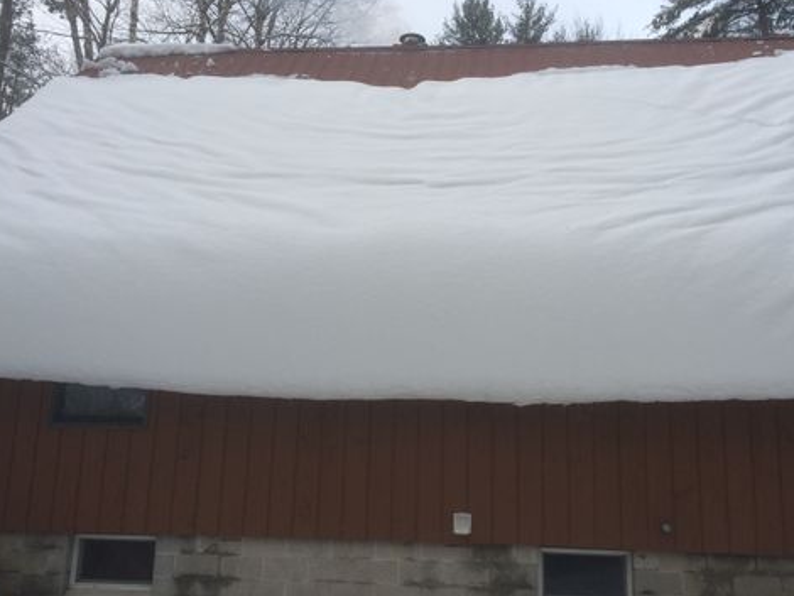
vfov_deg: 38.7
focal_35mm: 37
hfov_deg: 50.0
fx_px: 849
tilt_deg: +13.0
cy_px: 302
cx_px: 438
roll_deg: -3.0
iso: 32
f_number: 2.2
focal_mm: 4.15
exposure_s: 1/125
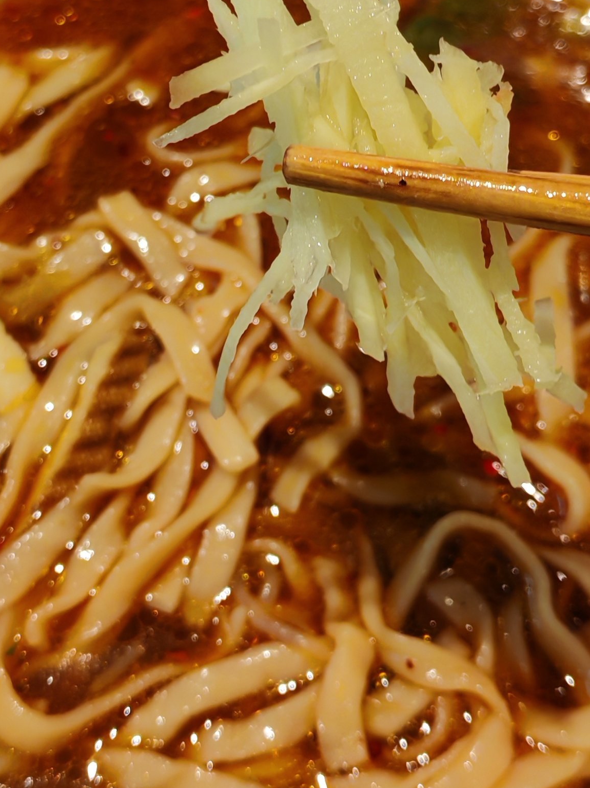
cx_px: 245
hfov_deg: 20.1
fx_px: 1659
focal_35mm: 73
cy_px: 210
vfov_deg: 26.4
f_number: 1.95
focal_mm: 5.52
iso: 160
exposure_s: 1/100
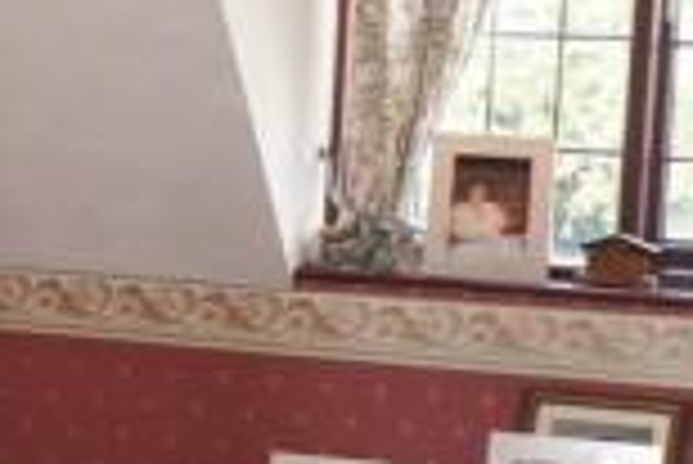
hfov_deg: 19.6
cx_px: 68
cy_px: 356
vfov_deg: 13.4
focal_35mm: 102
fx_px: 1965
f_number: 2.8
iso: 200
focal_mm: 16
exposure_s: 1/60
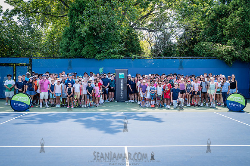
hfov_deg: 54.4
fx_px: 243
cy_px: 83
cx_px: 125
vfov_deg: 37.8
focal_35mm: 35
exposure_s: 1/200
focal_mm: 35
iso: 500
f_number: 8
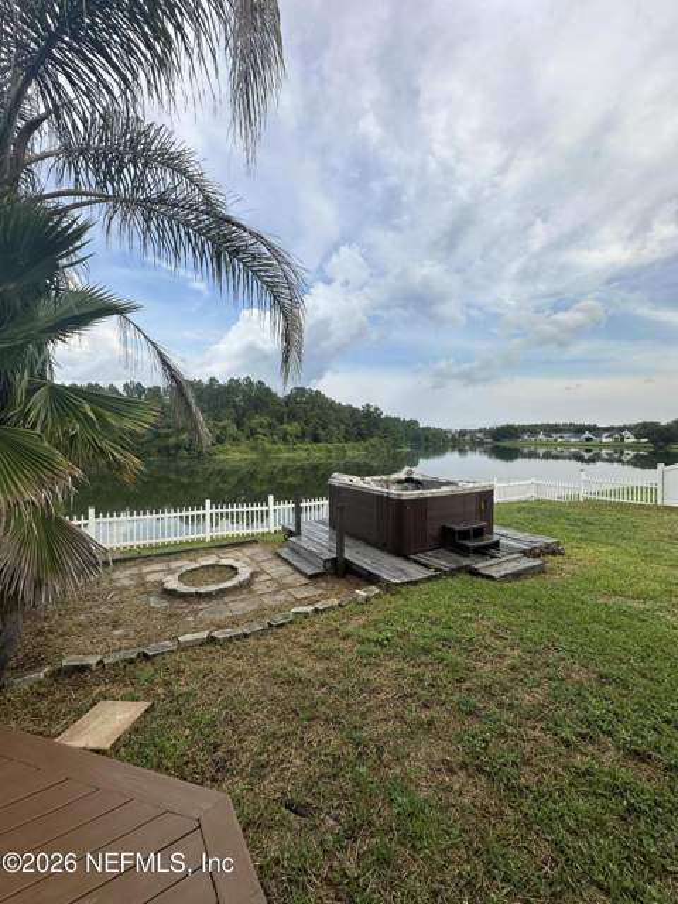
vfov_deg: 102.1
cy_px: 452
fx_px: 366
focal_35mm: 14
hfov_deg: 85.7
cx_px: 339
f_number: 2.2
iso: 40
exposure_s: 1/932
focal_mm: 2.22
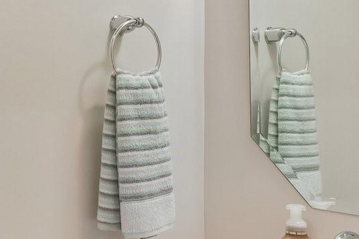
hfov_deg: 34.6
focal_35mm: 54
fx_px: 538
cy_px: 100
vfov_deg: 25.0
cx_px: 30
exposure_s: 1/10
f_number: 11
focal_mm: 14
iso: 200
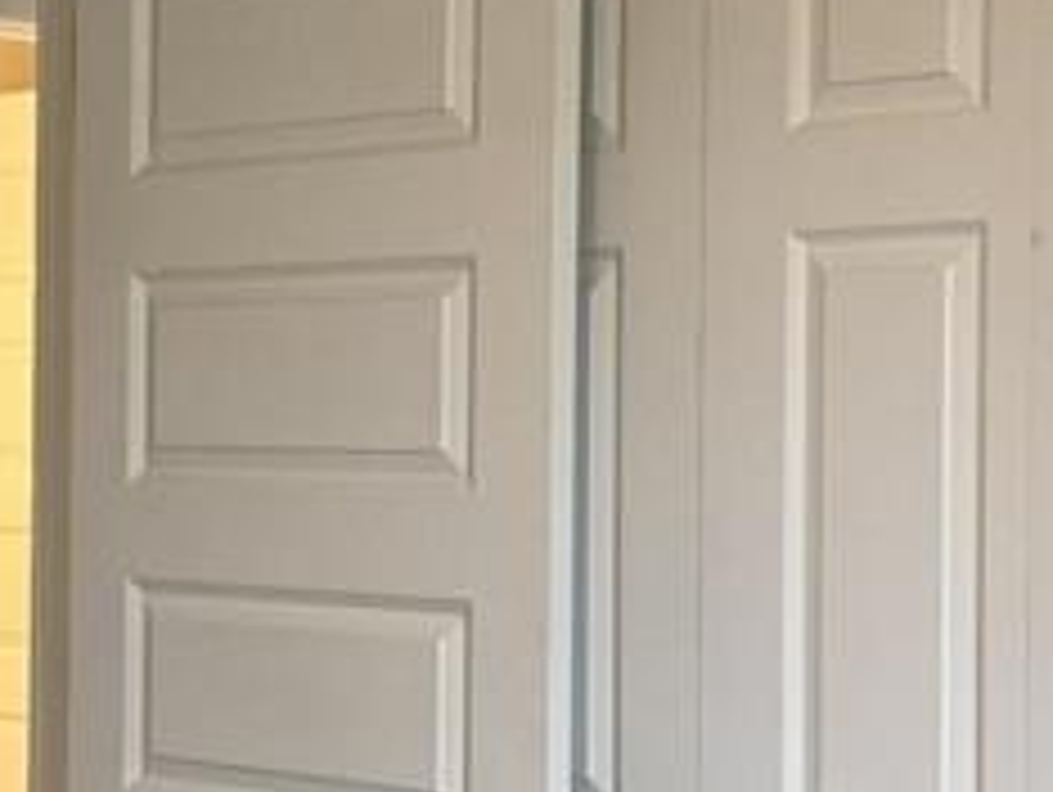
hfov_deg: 18.1
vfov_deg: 14.1
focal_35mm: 105
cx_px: -86
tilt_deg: -0.1
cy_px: 441
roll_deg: -0.3
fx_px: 3197
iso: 160
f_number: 1.78
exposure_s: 1/60
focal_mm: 6.76
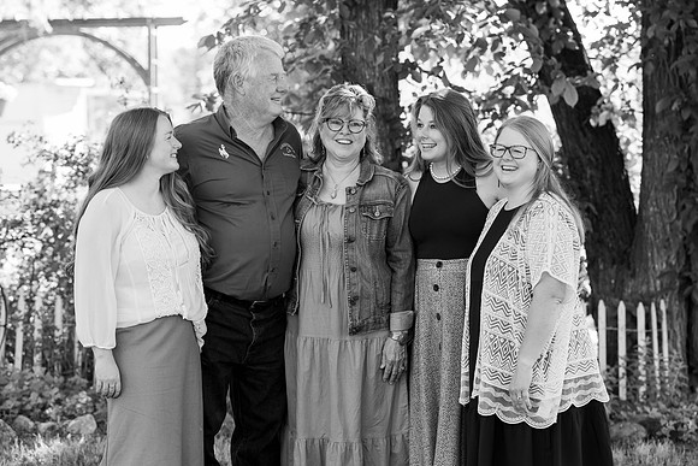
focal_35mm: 117
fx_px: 2269
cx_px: 349
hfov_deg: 17.5
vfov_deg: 11.7
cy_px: 233
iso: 250
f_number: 4.5
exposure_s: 1/125
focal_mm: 117
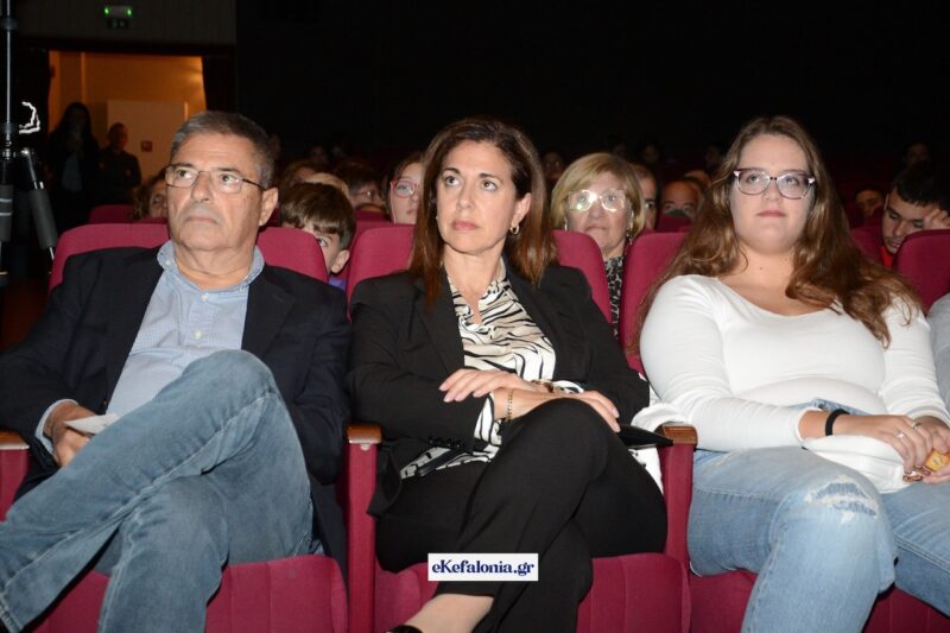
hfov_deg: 30.1
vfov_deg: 20.3
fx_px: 1768
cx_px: 475
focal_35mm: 67
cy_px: 316
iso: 1600
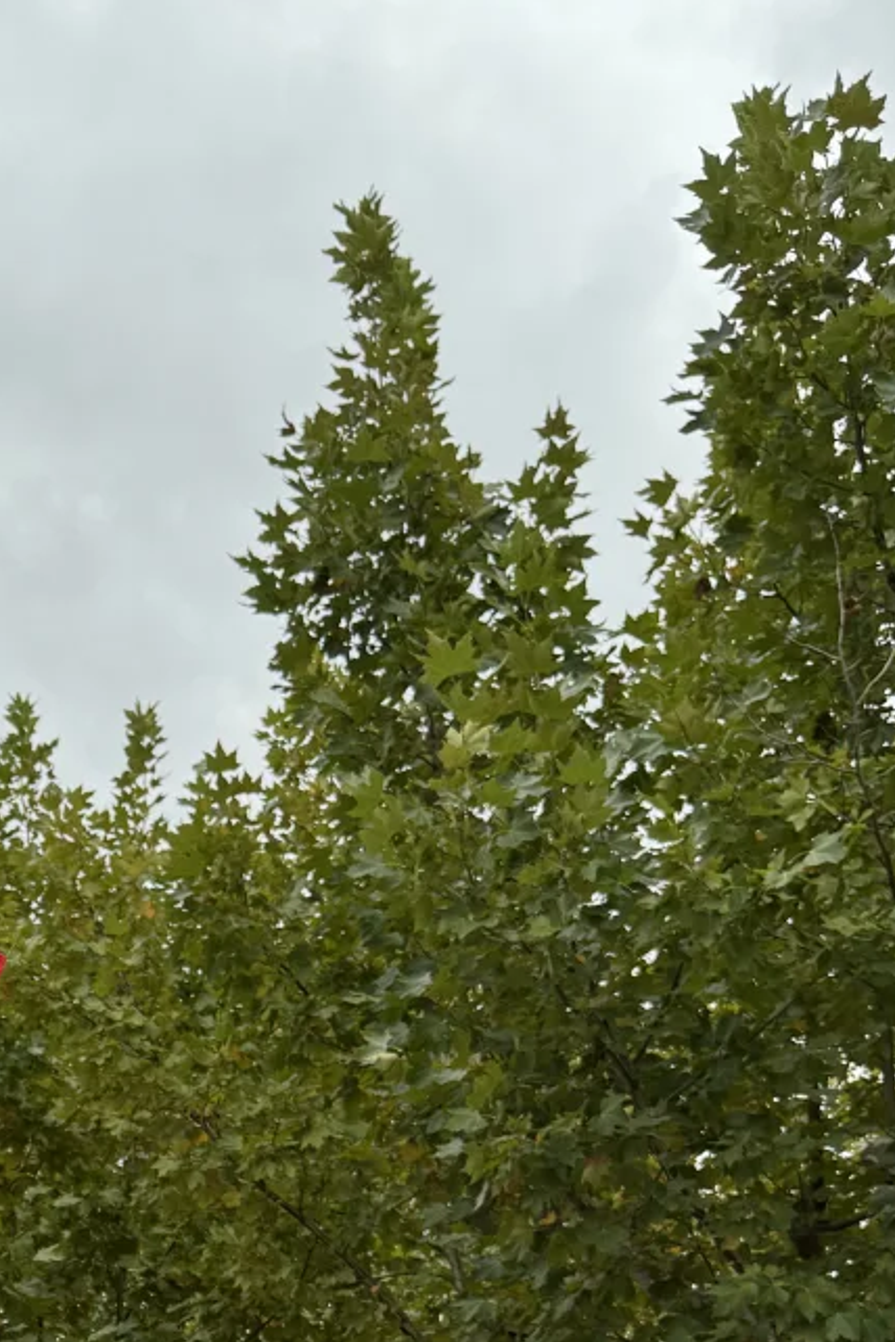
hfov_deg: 23.0
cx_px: -44
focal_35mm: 56
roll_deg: +0.0
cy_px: 1386
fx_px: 2088
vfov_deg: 32.4
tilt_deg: +16.9
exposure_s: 1/527
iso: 80
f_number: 1.78
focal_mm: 6.76
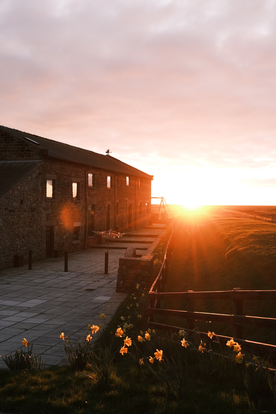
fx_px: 494
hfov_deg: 31.2
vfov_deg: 45.4
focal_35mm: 43
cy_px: 207
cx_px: 138
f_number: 5.9
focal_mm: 28.5
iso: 500
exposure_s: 1/100
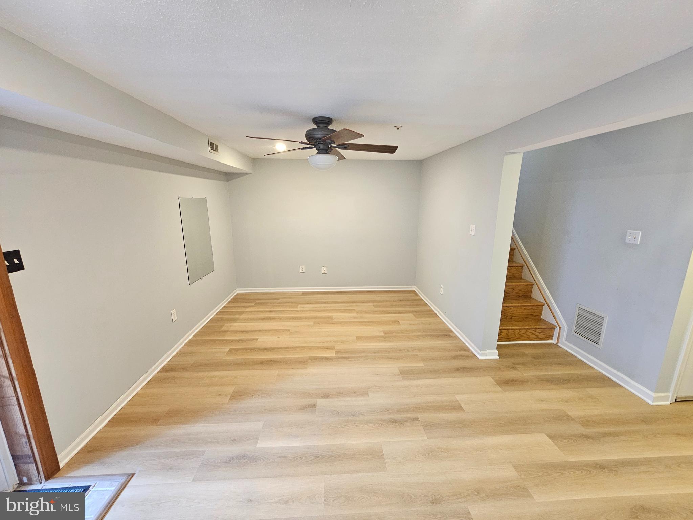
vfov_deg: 89.9
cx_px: 346
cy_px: 260
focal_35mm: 13
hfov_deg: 106.2
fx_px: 260
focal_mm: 2.2
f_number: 2.2
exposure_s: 1/30
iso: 400
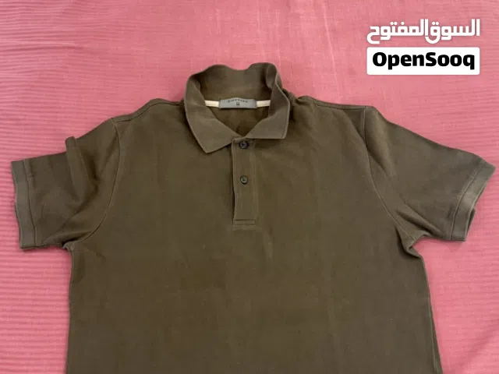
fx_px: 346
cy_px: 187
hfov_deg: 71.6
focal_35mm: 24
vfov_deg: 56.8
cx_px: 250
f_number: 1.78
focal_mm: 6.76
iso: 1000
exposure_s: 1/30
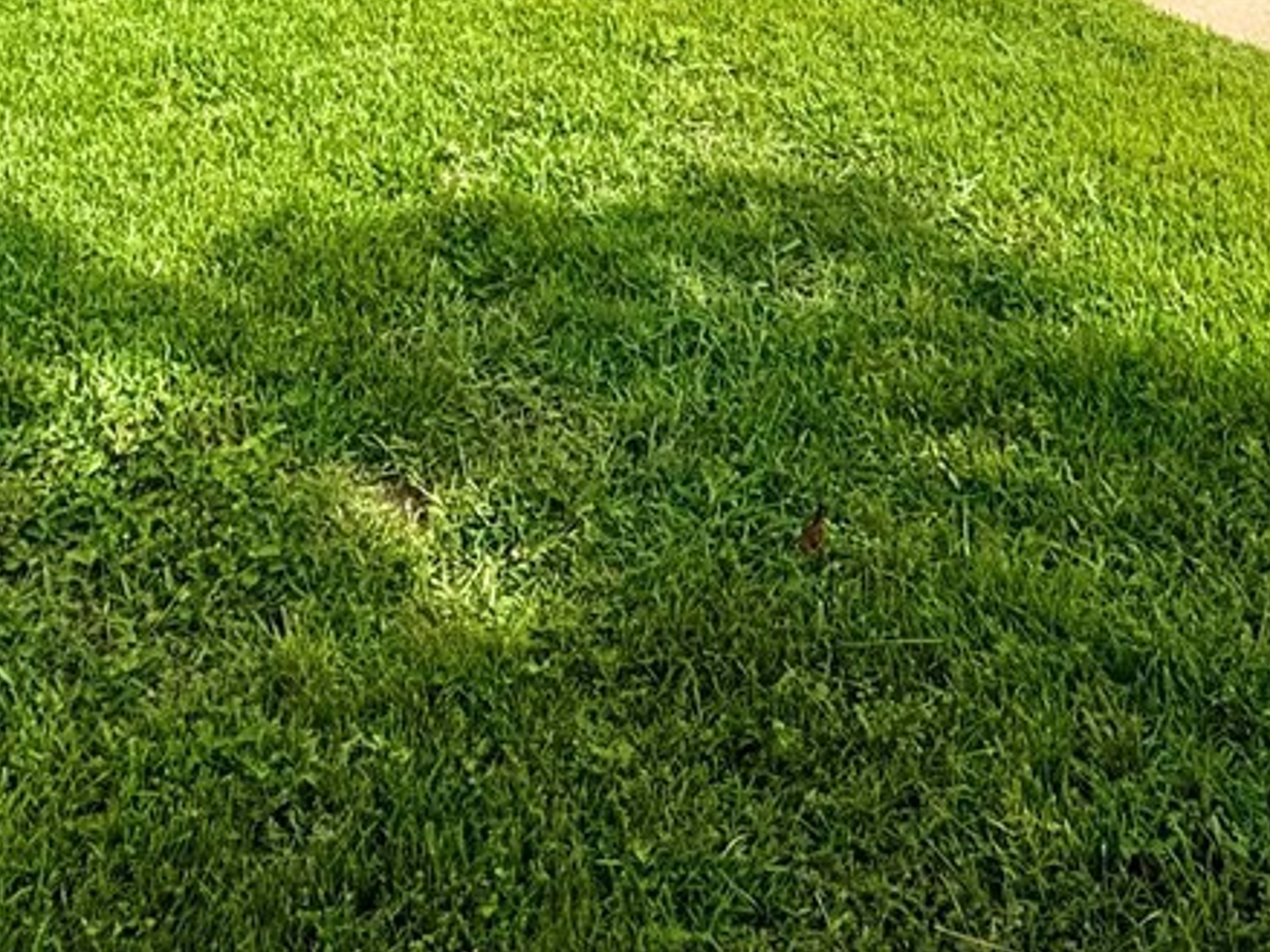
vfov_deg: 20.4
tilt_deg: +5.5
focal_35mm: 51
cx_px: 665
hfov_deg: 37.5
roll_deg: -1.1
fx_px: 1871
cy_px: -755
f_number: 2.2
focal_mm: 2.22
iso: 50
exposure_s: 1/4132
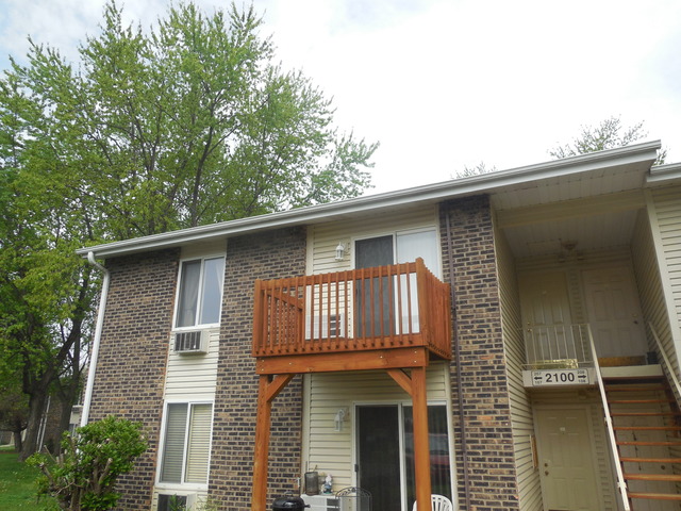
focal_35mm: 25
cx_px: 340
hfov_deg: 69.4
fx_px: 492
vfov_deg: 54.9
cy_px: 256
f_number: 3.1
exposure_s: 1/1000
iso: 125
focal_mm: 4.5
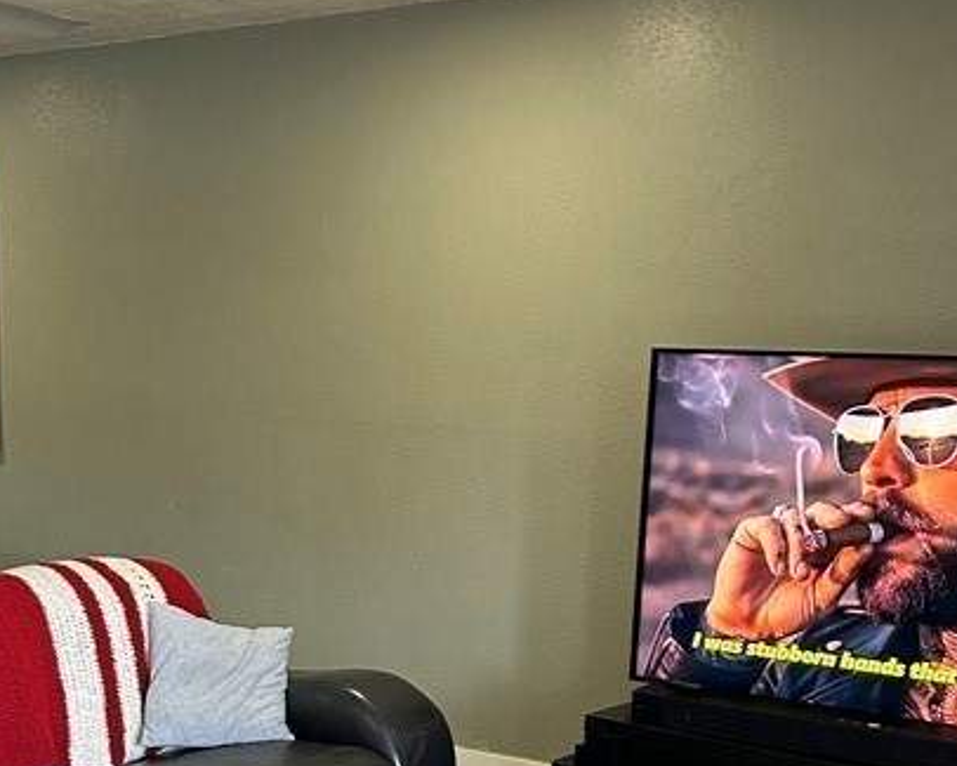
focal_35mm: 64
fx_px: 1813
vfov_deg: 23.0
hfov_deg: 29.2
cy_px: 740
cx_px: 278
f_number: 1.5
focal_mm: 5.7
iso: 160
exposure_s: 1/60
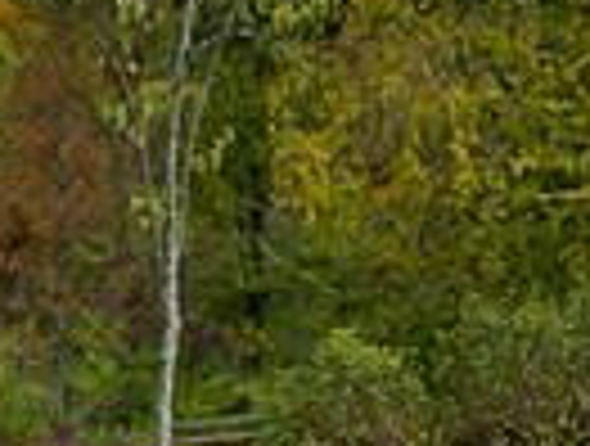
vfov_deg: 12.7
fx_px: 1743
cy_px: 910
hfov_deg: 19.1
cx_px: 158
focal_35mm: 102
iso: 400
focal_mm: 31
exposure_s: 1/500
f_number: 4
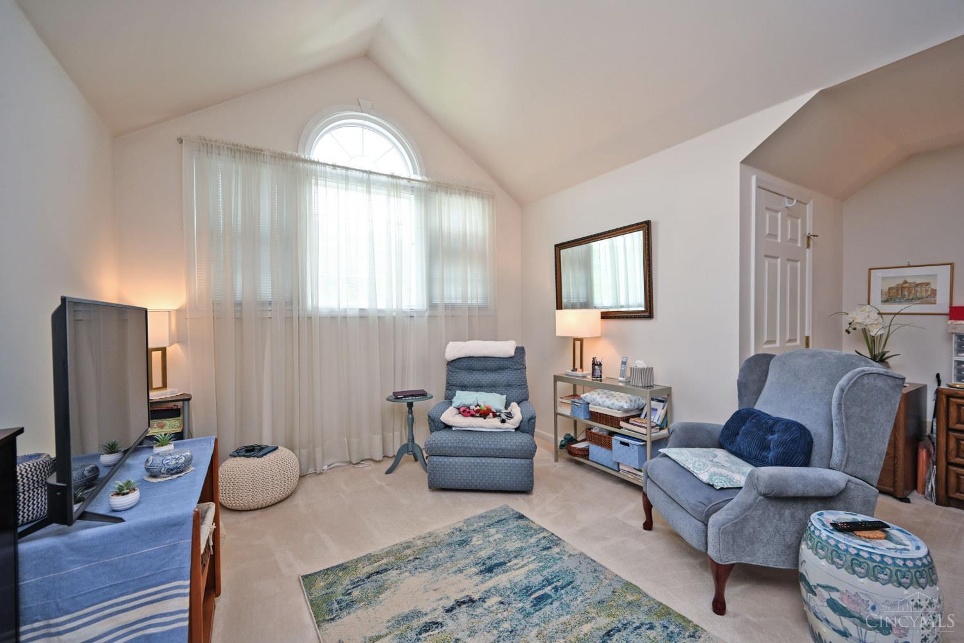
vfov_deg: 81.2
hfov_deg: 104.3
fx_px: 375
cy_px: 322
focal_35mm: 14
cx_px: 482
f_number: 4
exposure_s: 1/60
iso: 200
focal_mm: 14
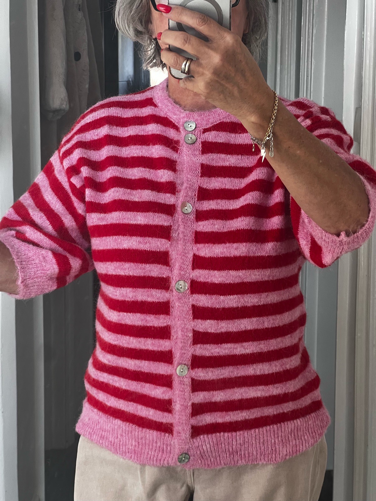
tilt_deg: -17.6
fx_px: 1115
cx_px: 188
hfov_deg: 19.1
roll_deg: -0.1
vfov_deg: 25.3
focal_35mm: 77
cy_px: 250
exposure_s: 1/99
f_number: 2.8
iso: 100
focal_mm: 9
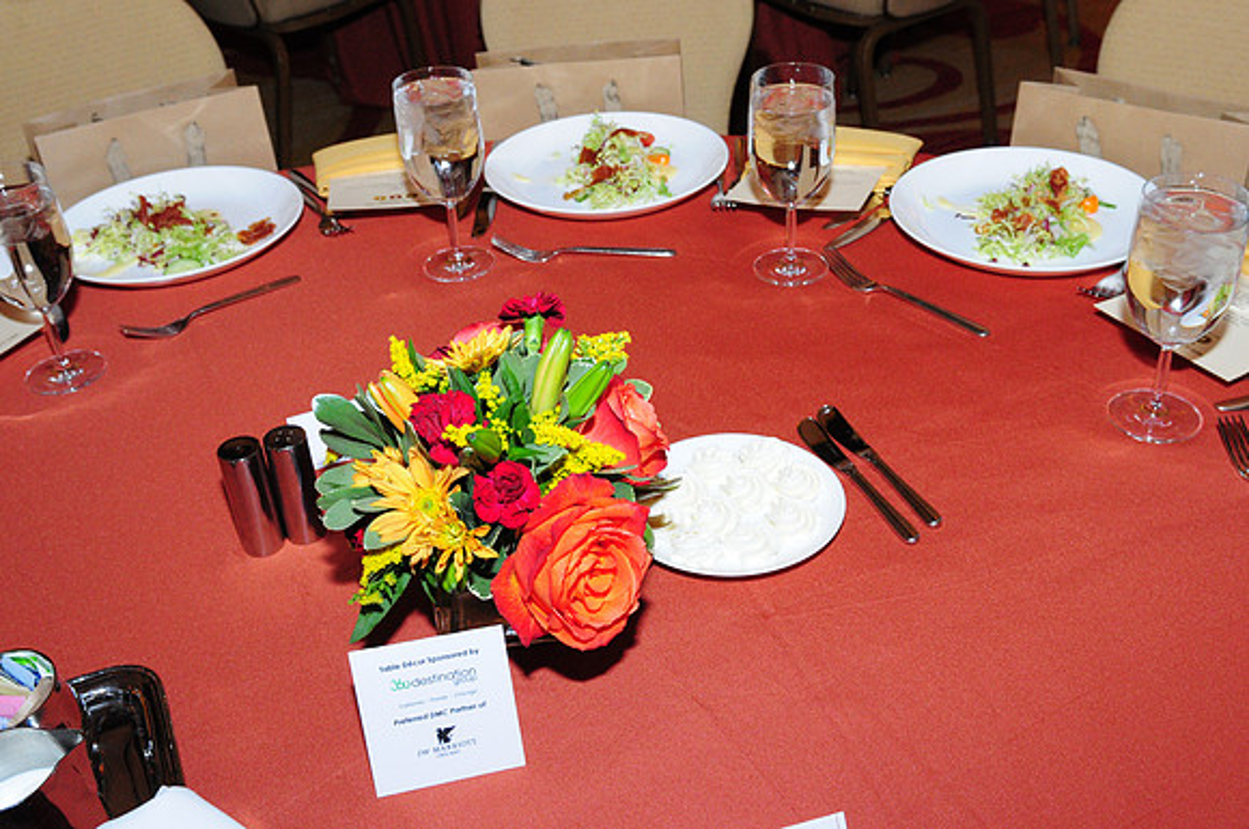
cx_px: 624
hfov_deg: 49.6
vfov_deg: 34.1
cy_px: 414
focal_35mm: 39
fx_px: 1351
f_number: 7.1
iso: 1600
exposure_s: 1/60
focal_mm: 26
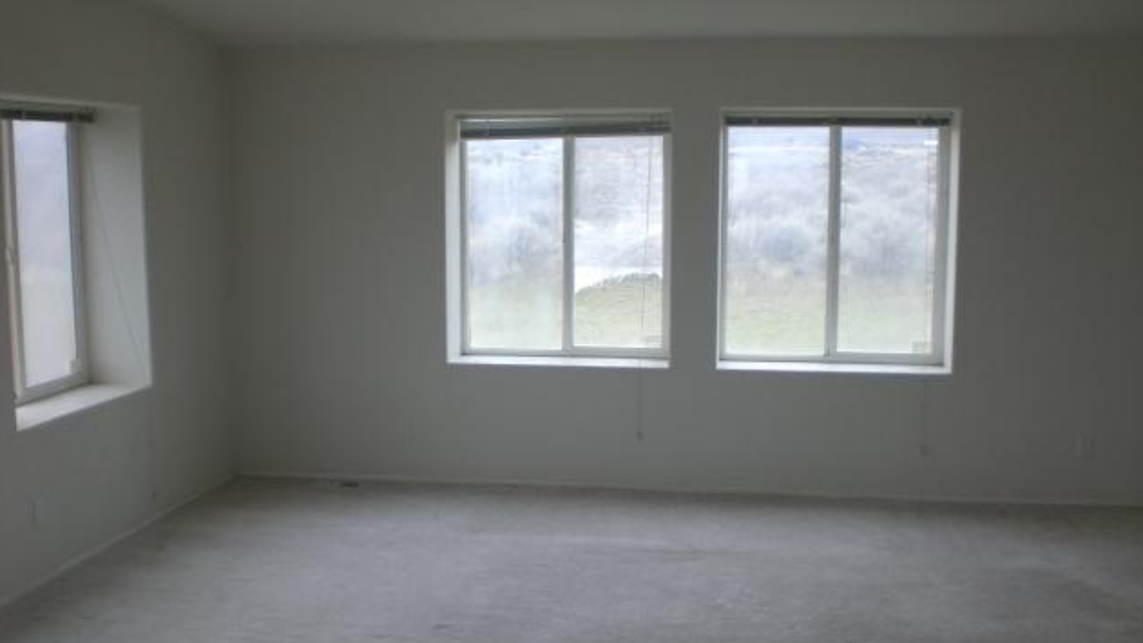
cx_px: 576
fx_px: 1273
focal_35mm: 42
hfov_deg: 48.4
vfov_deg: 28.3
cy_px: 373
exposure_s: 1/80
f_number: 3.1
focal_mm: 6.3
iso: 100
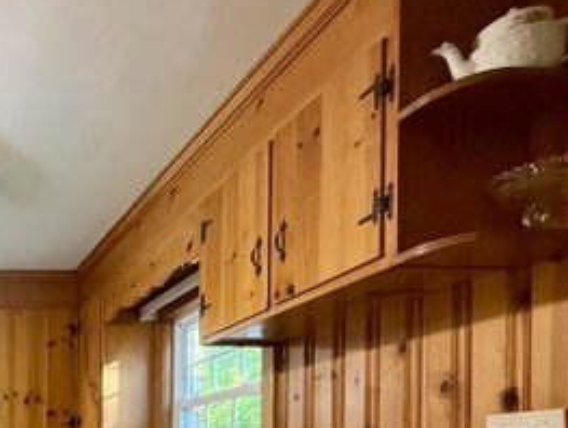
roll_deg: -0.6
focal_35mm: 34
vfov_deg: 35.6
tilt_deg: +0.1
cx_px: -79
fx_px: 559
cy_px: 473
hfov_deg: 41.2
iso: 400
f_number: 2.2
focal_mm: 2.22
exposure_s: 1/60
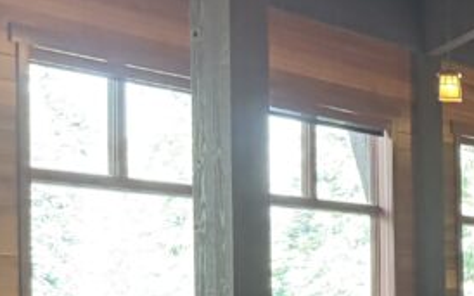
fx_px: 1227
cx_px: 855
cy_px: 299
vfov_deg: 13.5
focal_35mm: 95
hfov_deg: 17.6
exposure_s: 1/60
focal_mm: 6.76
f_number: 1.78
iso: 500
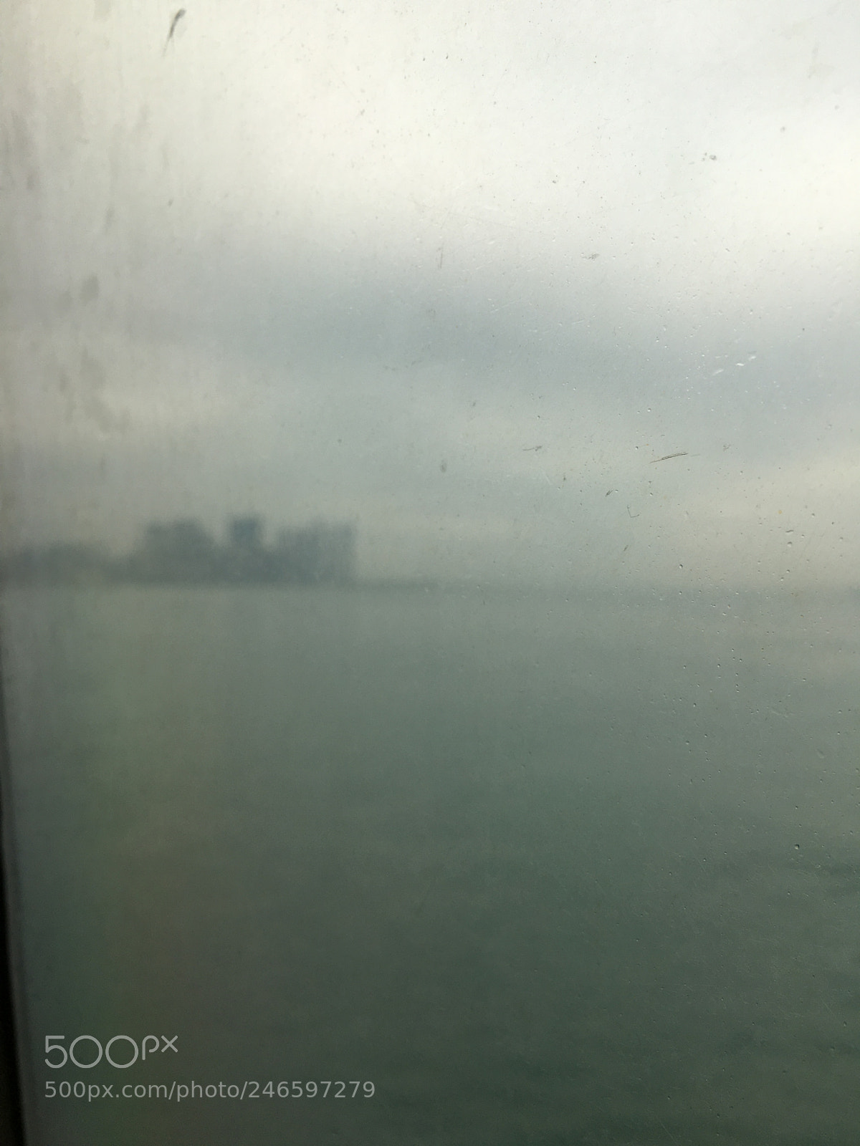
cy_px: 573
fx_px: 961
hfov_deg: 48.2
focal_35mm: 29
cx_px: 430
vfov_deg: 61.7
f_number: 2.2
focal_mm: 4.15
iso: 25
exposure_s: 1/927
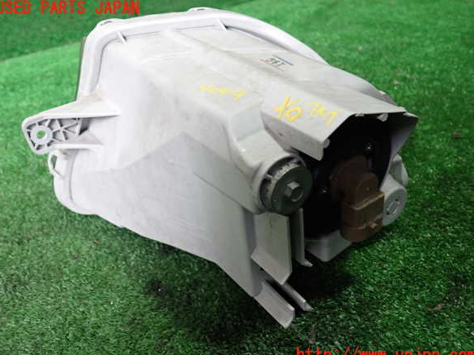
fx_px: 424
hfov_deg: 58.4
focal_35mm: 31
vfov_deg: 45.4
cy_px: 182
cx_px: 236
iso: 400
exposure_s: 1/30
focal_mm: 5.4
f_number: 2.3
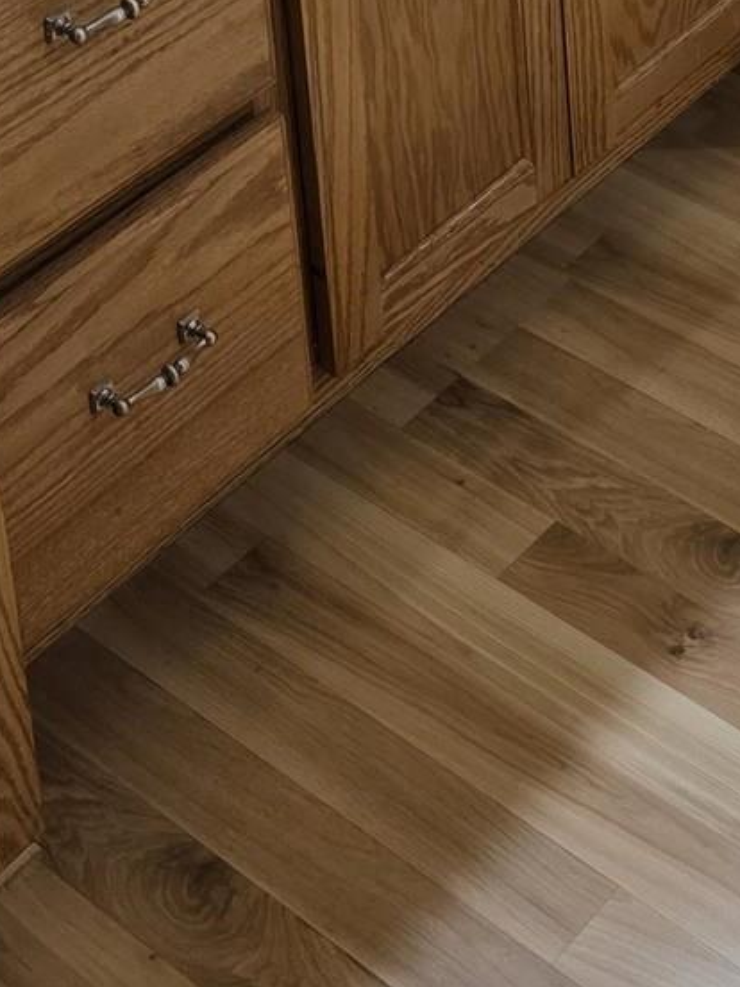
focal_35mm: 96
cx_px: 661
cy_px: -726
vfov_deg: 17.2
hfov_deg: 15.2
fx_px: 2736
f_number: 1.7
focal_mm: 6.3
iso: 125
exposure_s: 1/120
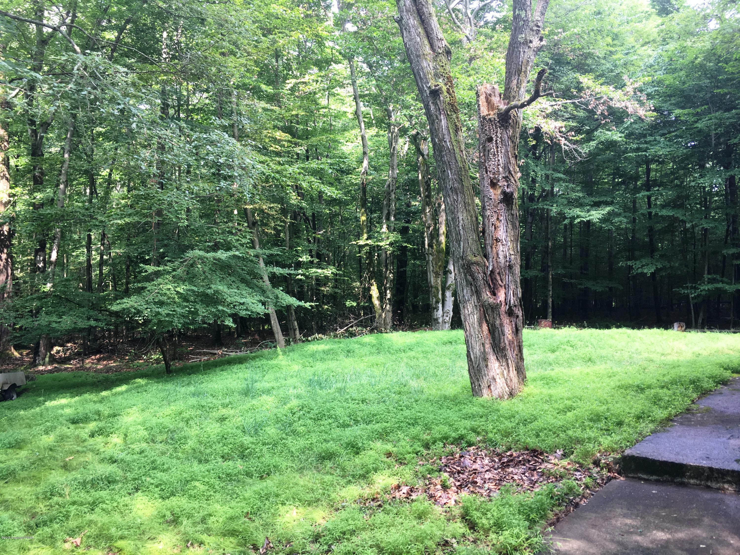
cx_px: 370
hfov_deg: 61.7
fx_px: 620
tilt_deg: +1.8
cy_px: 278
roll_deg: +0.1
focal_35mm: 29
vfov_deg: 48.2
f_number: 2.2
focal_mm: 4.15
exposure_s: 1/60
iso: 32
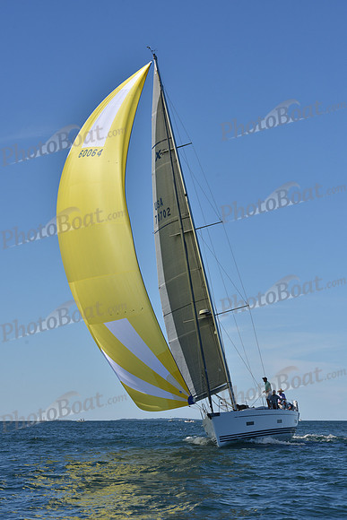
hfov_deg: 15.2
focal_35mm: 90
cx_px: 174
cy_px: 260
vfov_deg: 22.6
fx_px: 1300
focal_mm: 90
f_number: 9
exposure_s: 1/1250
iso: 250
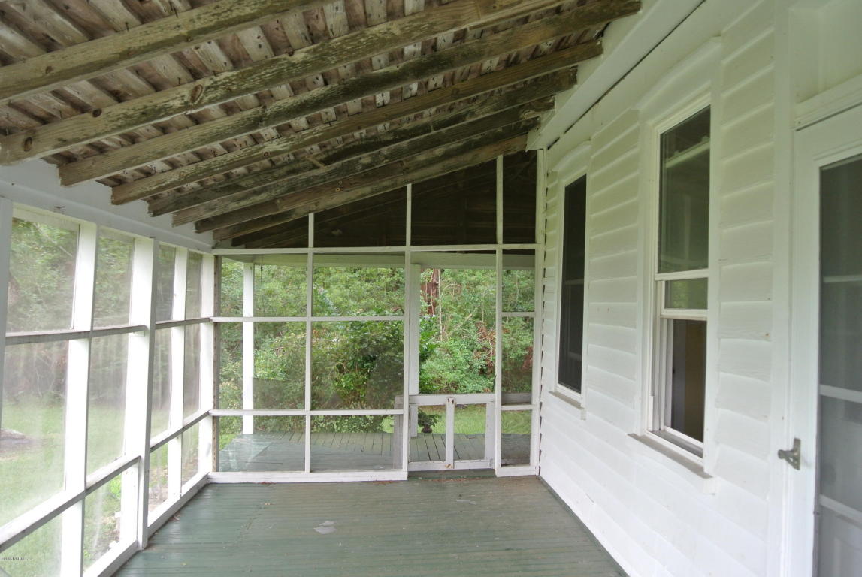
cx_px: 431
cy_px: 288
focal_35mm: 32
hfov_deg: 58.7
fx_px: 767
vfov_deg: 41.2
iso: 400
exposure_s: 1/100
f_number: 3.8
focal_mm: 12.2
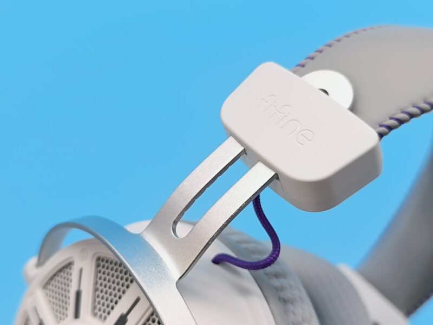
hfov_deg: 44.8
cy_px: 162
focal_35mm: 42
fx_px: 525
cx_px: 216
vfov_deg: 34.3
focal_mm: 6.14
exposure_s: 1/100
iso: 160
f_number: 1.65
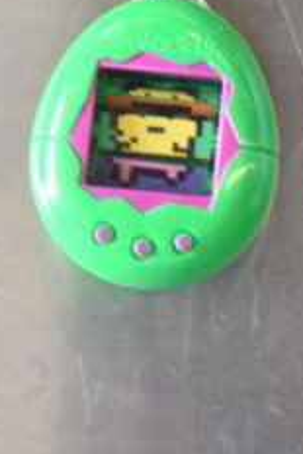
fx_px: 2382
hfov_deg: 7.3
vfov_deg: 10.3
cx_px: 178
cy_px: -324
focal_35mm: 189
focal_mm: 32
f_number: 4.5
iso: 400
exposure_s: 1/50
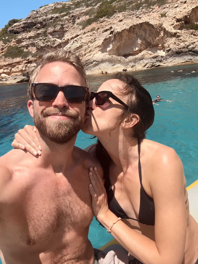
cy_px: 132
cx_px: 99
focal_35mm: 23
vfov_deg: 73.9
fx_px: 175
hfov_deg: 58.9
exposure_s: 1/1058
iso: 25
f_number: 1.9
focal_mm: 2.69
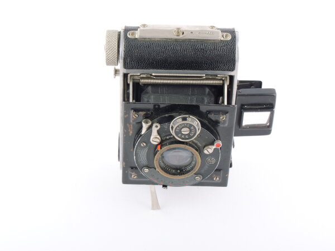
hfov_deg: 21.3
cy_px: 126
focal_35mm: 92
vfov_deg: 16.1
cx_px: 168
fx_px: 890
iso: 160
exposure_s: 1/250
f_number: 13
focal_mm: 46
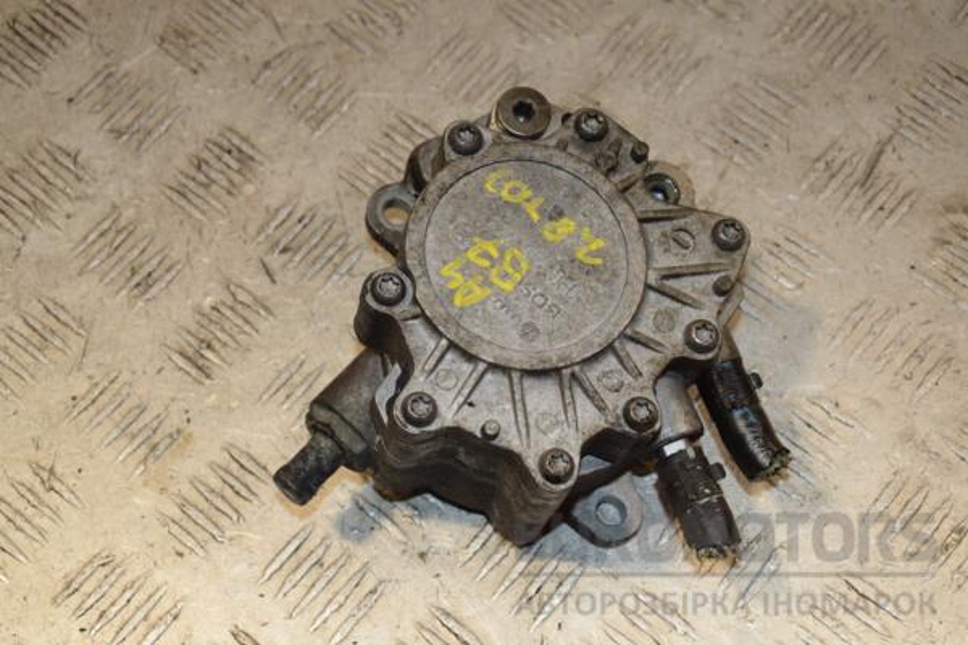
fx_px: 1815
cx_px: 484
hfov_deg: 29.9
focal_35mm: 68
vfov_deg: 20.2
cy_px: 322
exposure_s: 1/200
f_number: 8
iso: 800
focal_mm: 45
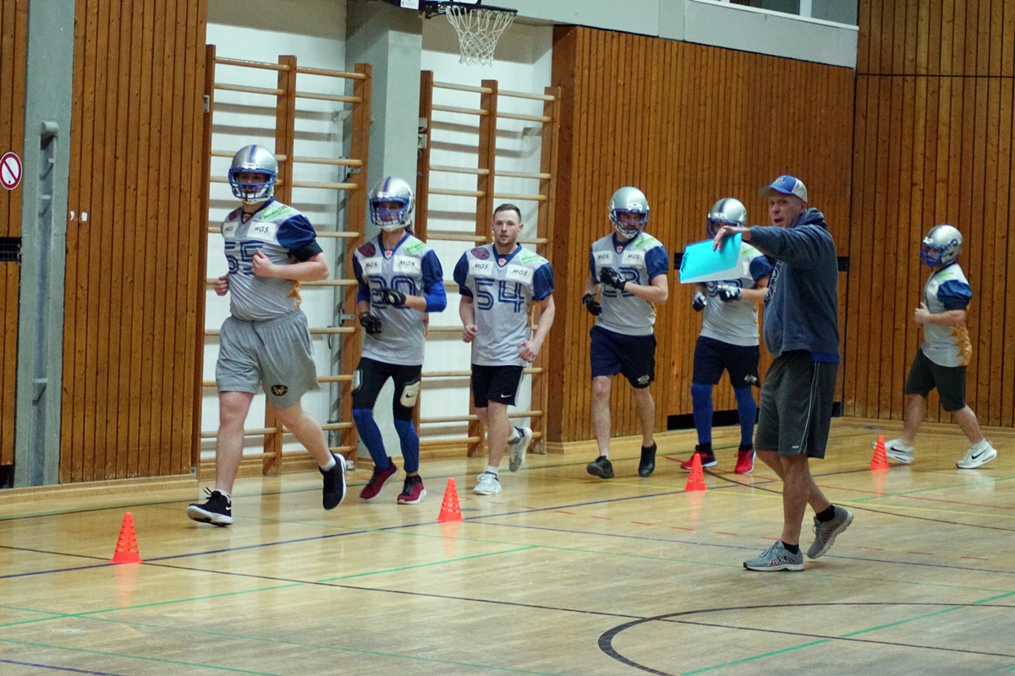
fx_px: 2960
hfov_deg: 19.5
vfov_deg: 13.0
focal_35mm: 105
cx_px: 508
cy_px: 338
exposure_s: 1/200
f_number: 4
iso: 3200
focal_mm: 70
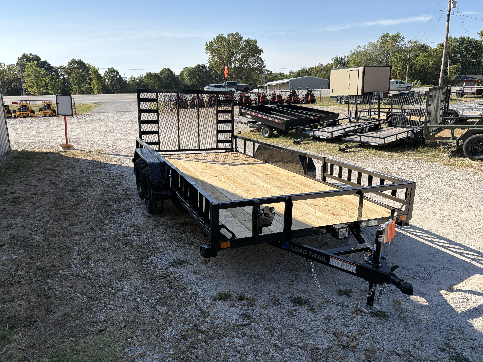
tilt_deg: -15.1
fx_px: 363
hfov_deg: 67.3
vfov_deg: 53.1
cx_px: 242
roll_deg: +2.7
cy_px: 181
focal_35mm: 26
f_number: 1.6
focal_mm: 5.96
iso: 50
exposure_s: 1/2865
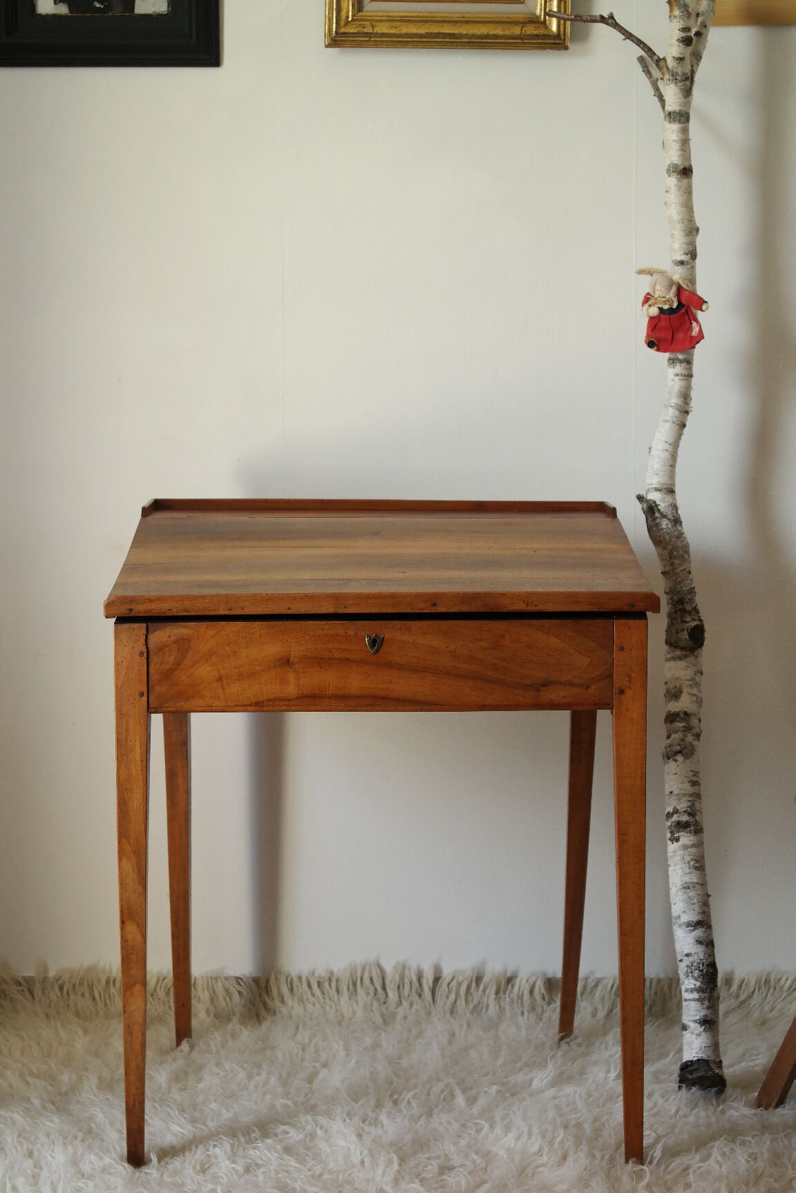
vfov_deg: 34.5
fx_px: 1924
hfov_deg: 23.4
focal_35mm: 58
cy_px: 596
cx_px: 398
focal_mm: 38
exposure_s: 1/50
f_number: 5.6
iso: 800
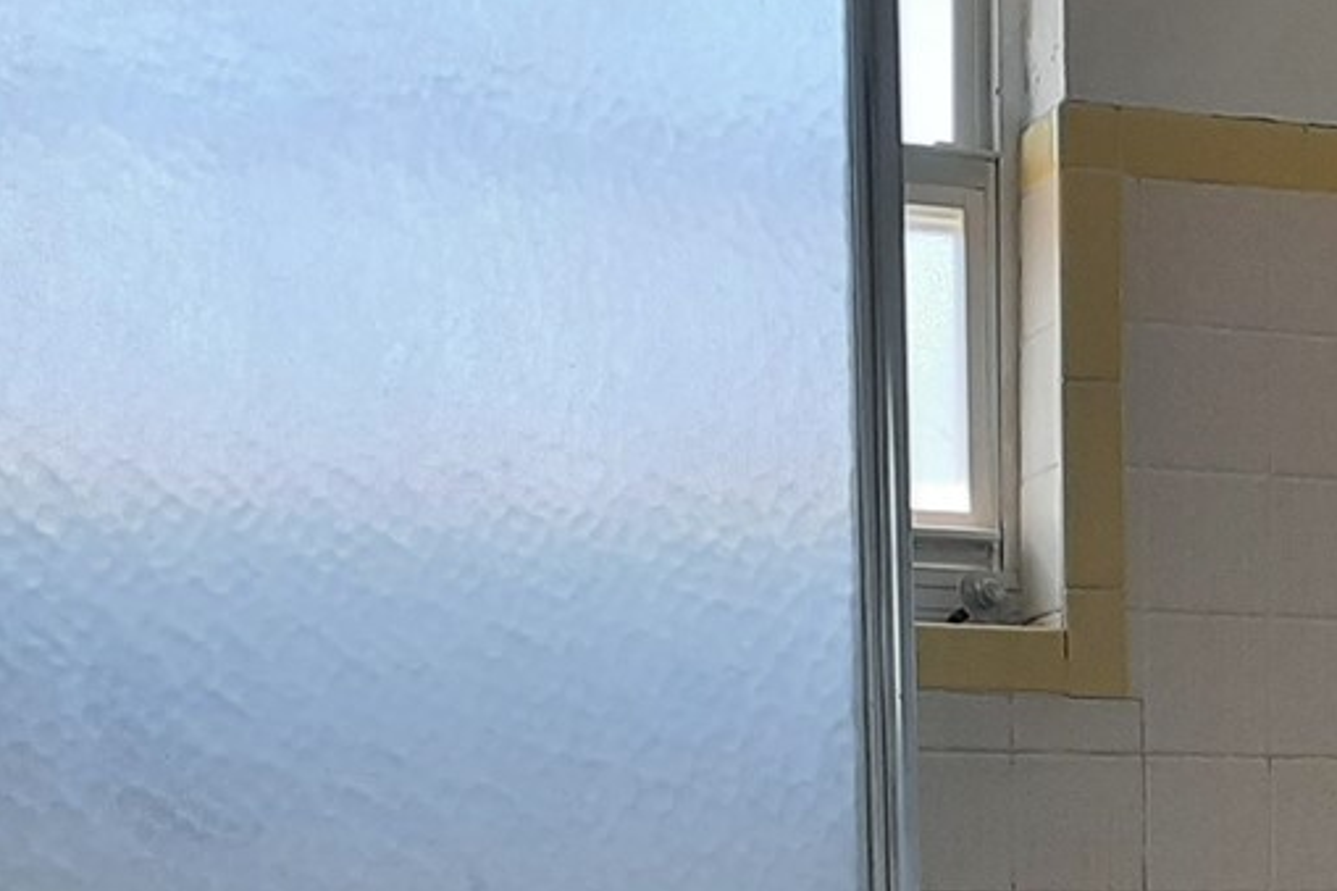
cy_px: 1335
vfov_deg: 14.9
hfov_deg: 23.1
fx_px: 3156
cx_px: 1300
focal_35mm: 85
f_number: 1.7
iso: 40
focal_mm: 3.93
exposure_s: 1/144
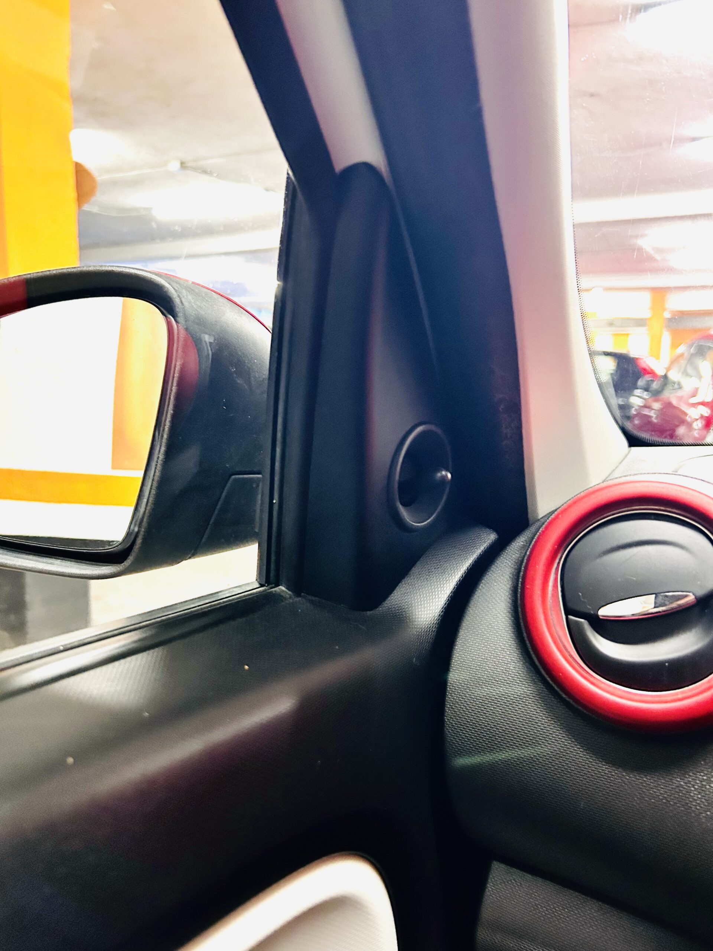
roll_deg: -0.5
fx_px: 714
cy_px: 476
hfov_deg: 53.1
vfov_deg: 67.3
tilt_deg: -8.5
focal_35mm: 26
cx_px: 356
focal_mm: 5.7
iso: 500
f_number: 1.5
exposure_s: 1/33
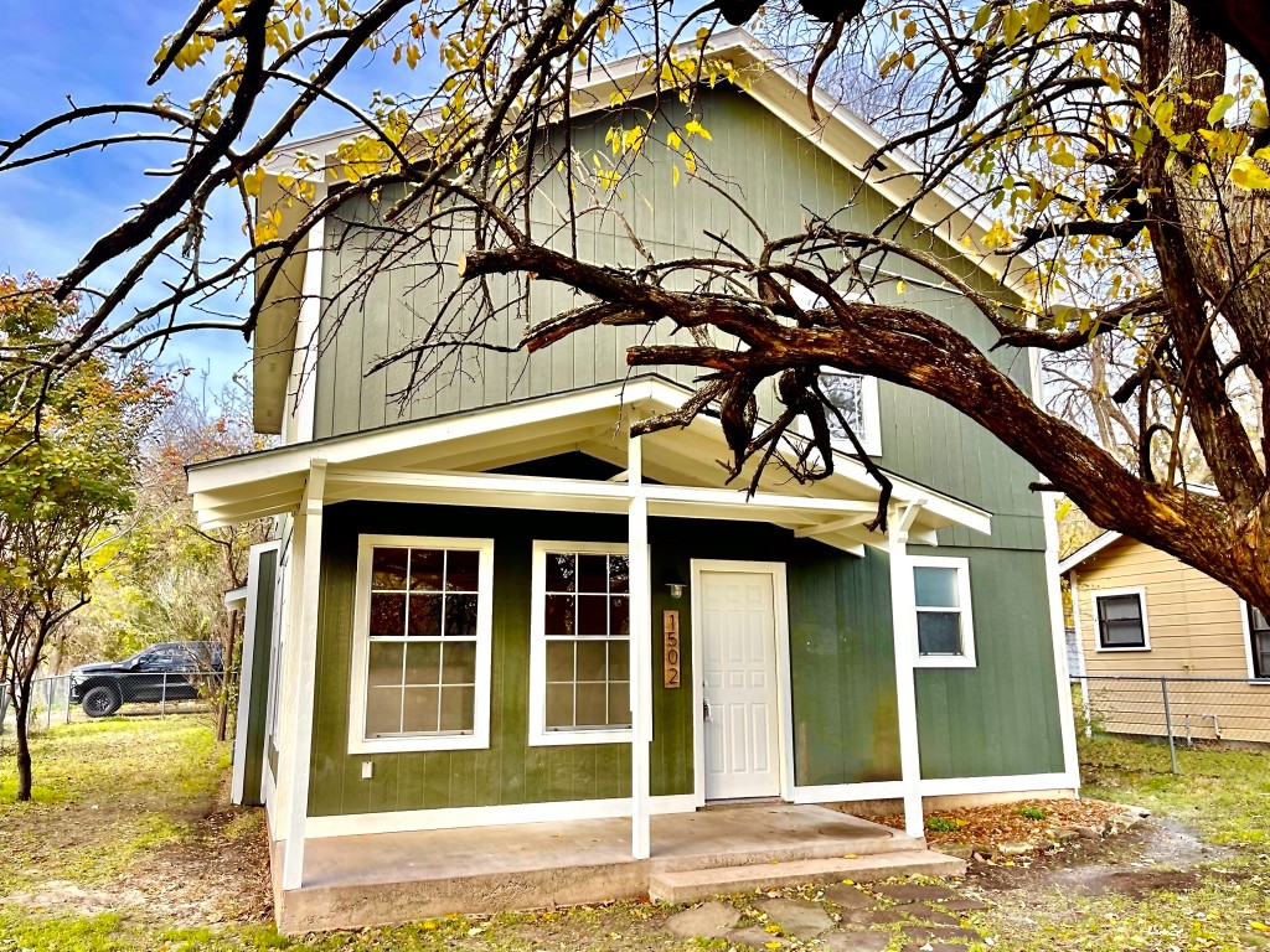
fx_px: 954
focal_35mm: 26
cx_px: 635
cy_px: 476
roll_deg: +0.1
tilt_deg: +10.3
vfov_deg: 53.1
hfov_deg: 67.3
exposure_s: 1/525
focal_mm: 5.1
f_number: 1.6
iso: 32
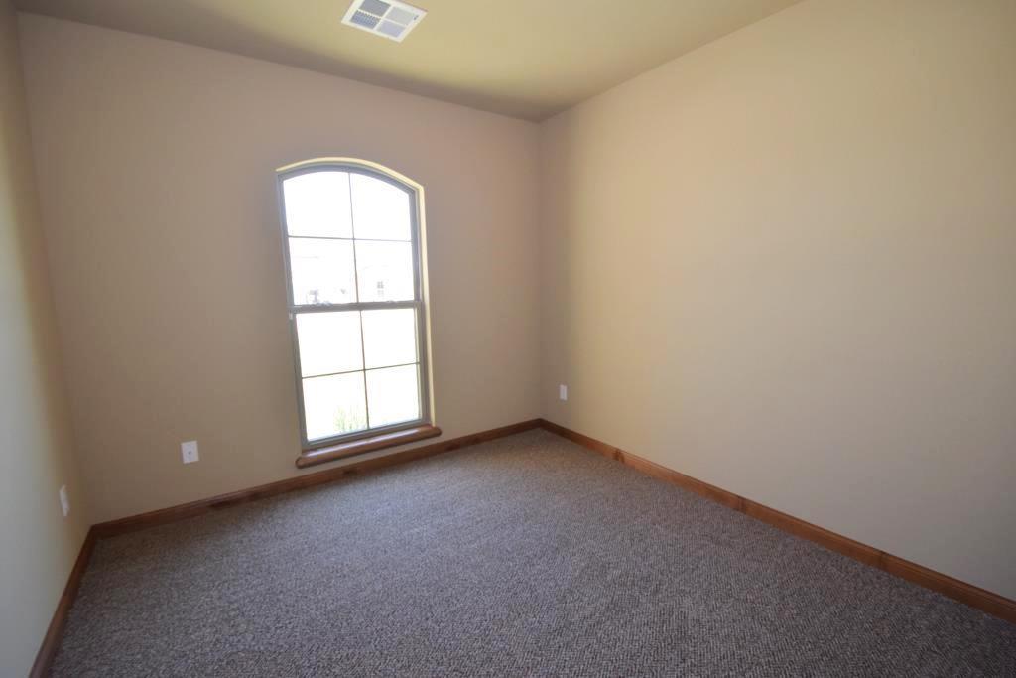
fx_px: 423
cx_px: 508
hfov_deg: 100.4
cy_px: 339
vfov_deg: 77.3
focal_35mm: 15
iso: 800
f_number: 5.6
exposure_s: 1/100
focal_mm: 10
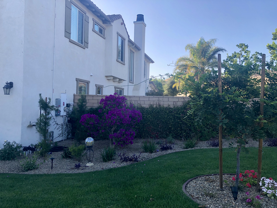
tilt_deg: +1.1
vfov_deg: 49.7
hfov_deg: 63.4
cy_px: 104
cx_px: 138
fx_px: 224
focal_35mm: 28
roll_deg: -2.7
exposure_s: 1/725
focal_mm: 4
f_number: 1.8
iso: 20
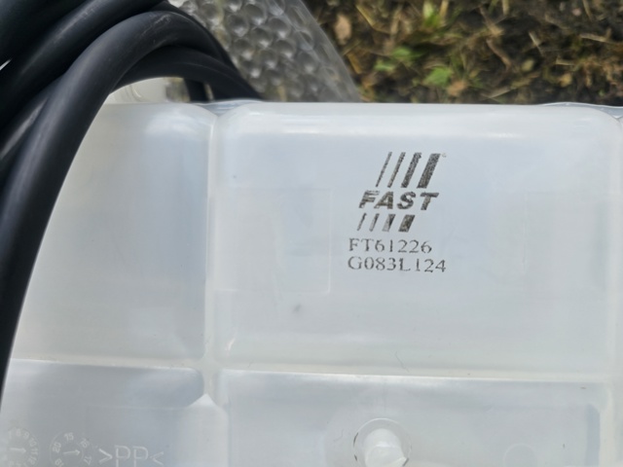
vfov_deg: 58.9
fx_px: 414
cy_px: 234
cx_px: 312
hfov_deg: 73.9
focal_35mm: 23
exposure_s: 1/180
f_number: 1.7
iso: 20
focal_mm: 6.3
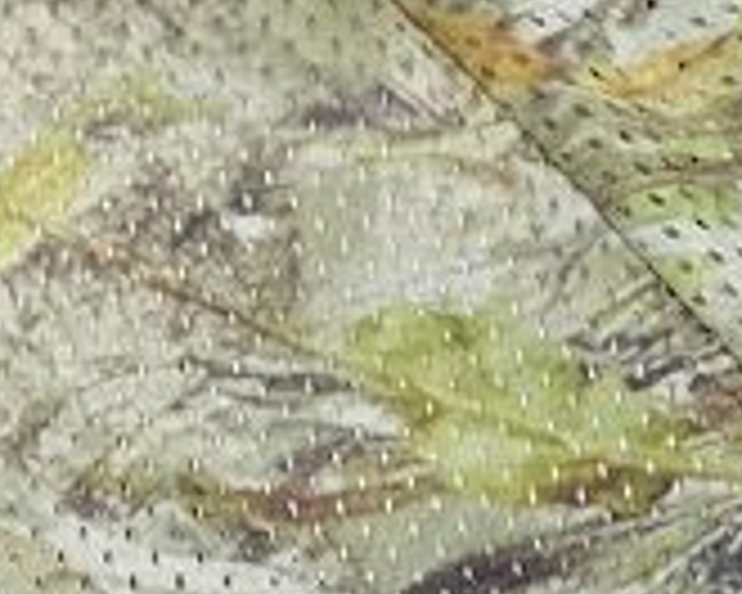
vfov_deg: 5.0
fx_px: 6748
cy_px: 1010
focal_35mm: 307
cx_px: -778
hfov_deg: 6.1
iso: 1000
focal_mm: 45
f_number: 8
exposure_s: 1/160
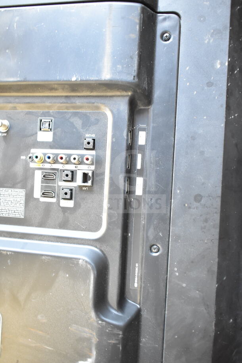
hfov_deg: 40.0
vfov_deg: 57.2
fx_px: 332
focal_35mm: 33
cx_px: 121
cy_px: 182
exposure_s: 1/40
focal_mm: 22
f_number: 3.8
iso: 3200
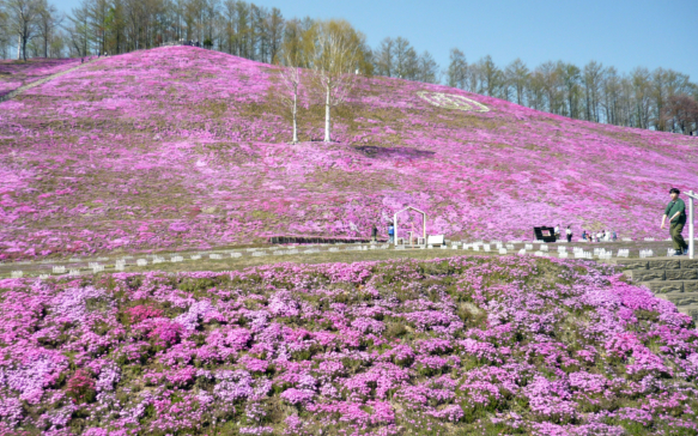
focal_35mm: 36
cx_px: 340
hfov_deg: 54.0
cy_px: 228
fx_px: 685
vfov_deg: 35.3
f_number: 2.8
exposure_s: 1/800
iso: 100
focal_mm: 5.5
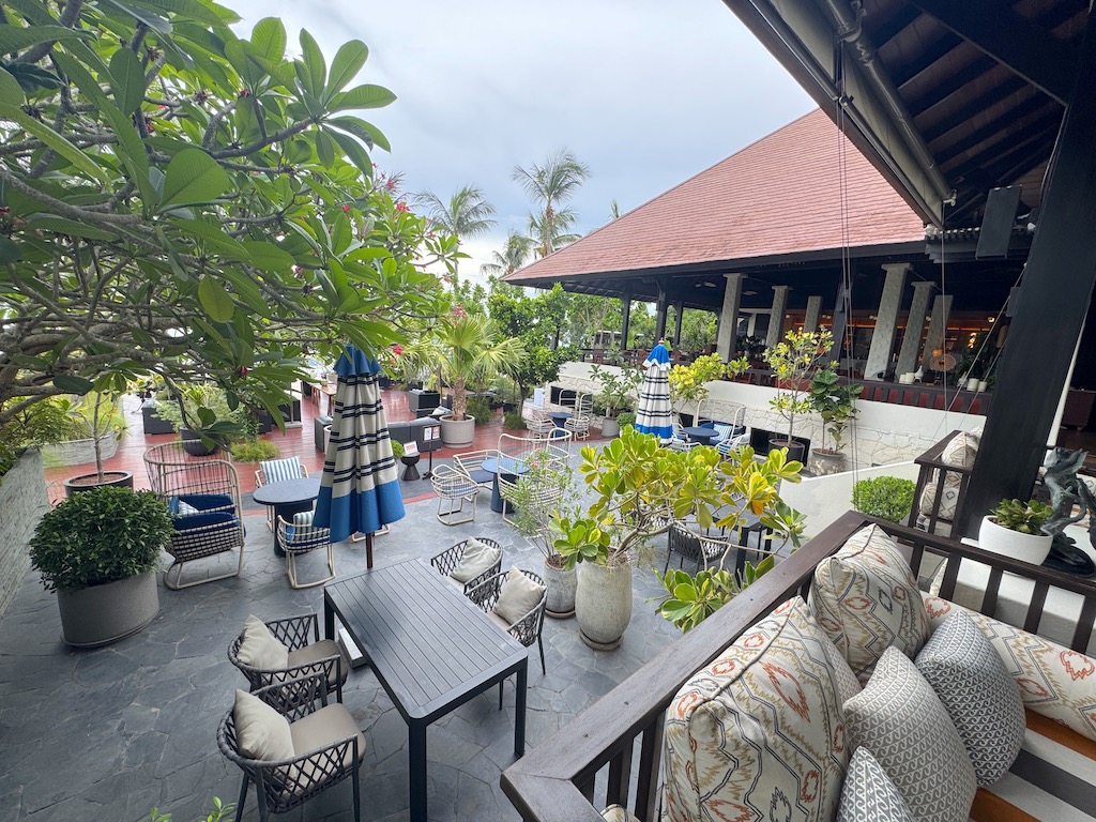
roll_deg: -3.8
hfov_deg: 102.1
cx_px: 548
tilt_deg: -10.2
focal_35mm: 14
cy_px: 411
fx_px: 443
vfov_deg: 85.7
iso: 40
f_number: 2.2
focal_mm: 2.22
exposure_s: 1/251
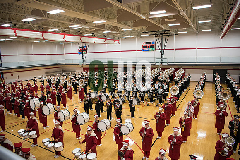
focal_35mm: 24
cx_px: 120
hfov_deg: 73.7
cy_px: 80
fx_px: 160
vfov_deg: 53.2
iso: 2000
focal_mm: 24
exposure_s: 1/500
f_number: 3.2
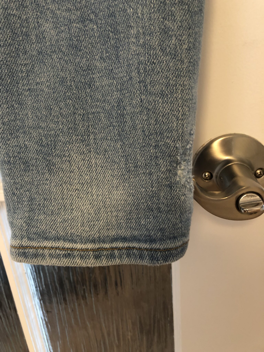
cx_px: 132
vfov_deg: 63.4
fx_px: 285
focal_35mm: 28
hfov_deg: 49.7
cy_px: 176
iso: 80
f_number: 1.8
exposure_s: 1/7
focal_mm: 3.99
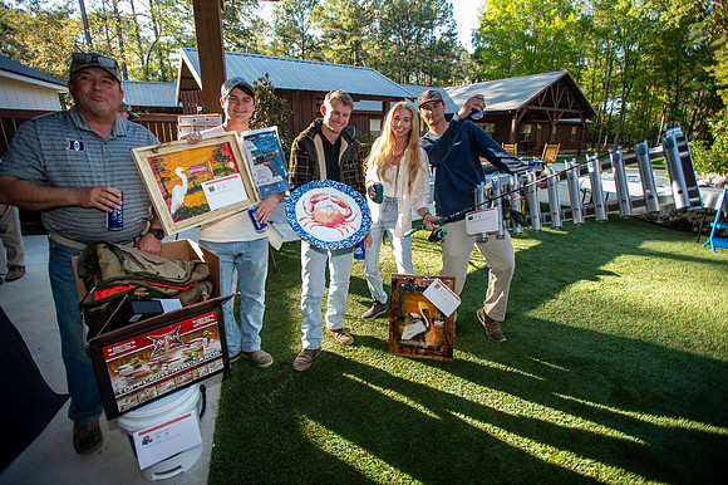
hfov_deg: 93.3
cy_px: 242
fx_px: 344
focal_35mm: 17
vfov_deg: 70.4
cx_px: 364
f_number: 3.2
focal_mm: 17
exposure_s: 1/160
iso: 160
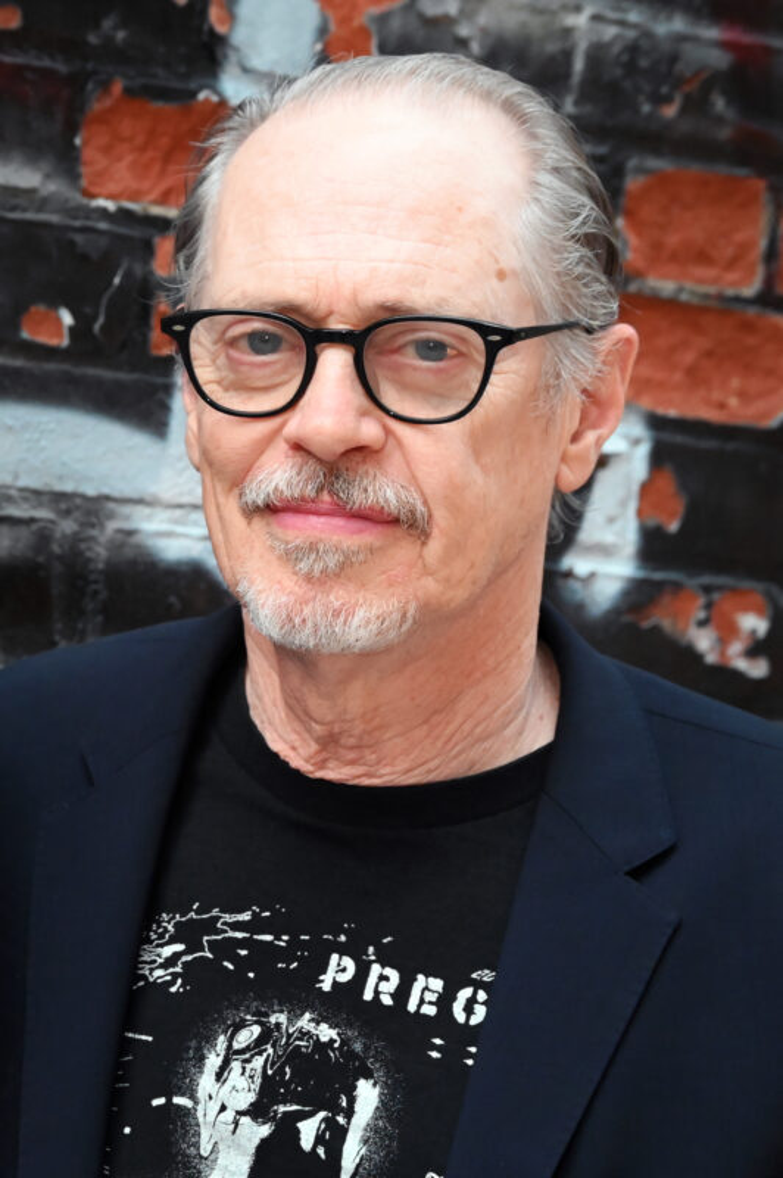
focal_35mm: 73
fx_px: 2386
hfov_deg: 18.6
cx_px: 392
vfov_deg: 27.7
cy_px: 589
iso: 7200
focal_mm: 73
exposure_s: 1/60
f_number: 6
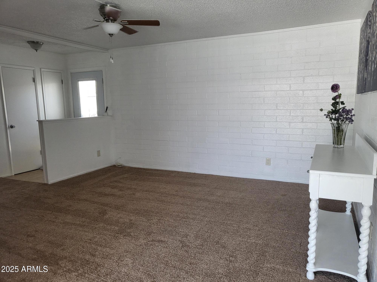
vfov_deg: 53.1
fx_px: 283
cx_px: 188
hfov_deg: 67.3
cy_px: 141
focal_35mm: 26
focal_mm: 4.25
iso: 200
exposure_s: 1/100
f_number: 1.8
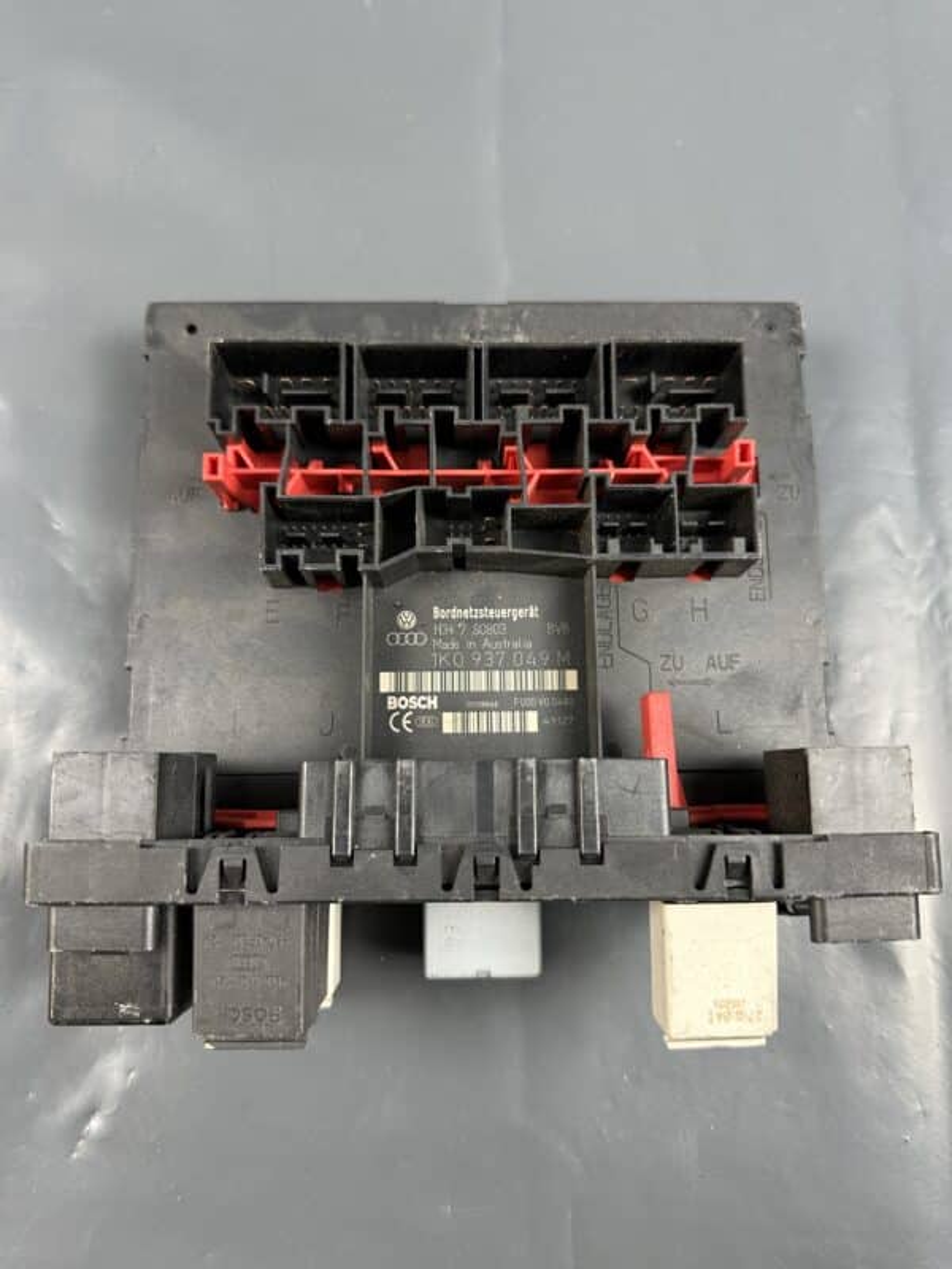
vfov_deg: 71.6
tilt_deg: -77.4
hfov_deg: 56.8
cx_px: 476
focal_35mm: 24
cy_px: 634
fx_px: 880
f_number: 1.78
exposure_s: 1/50
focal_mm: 6.86
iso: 200
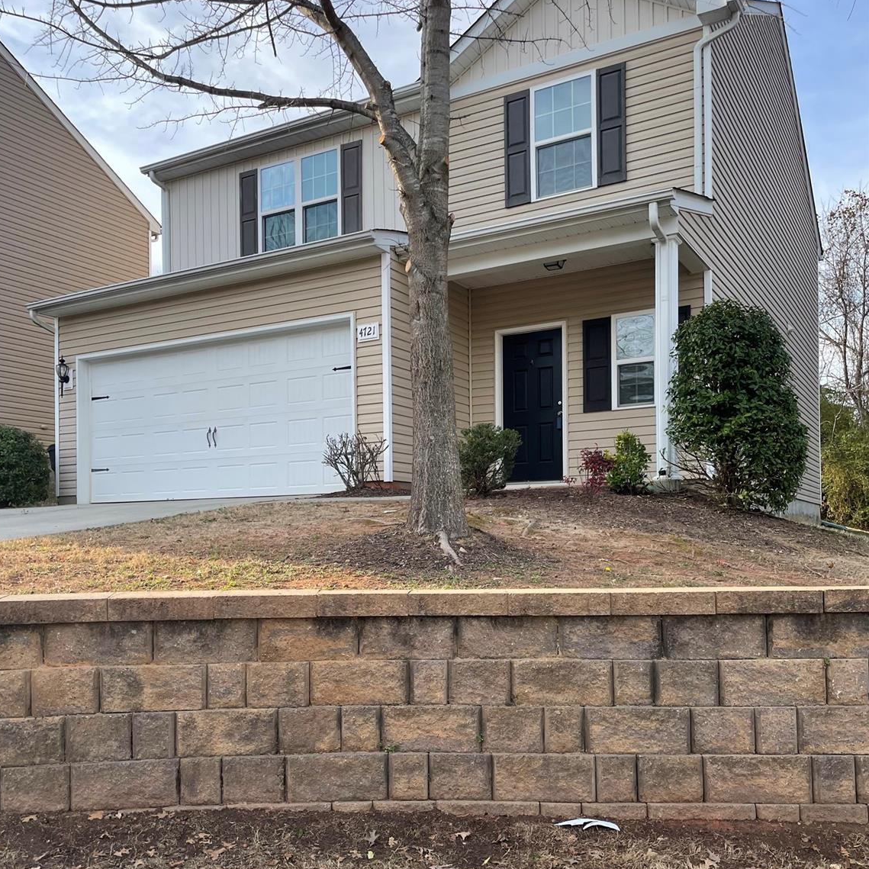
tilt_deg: -0.1
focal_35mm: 31
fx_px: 880
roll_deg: +0.6
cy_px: 523
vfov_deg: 52.2
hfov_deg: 52.5
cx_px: 431
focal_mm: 4.2
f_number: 1.6
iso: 32
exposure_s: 1/764
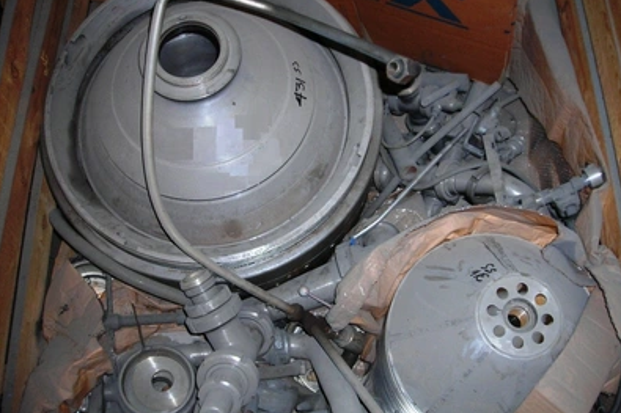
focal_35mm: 40
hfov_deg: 48.5
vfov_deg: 33.4
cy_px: 188
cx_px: 313
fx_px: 690
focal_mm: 6.3
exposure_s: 1/60.1
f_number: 3.2
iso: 68
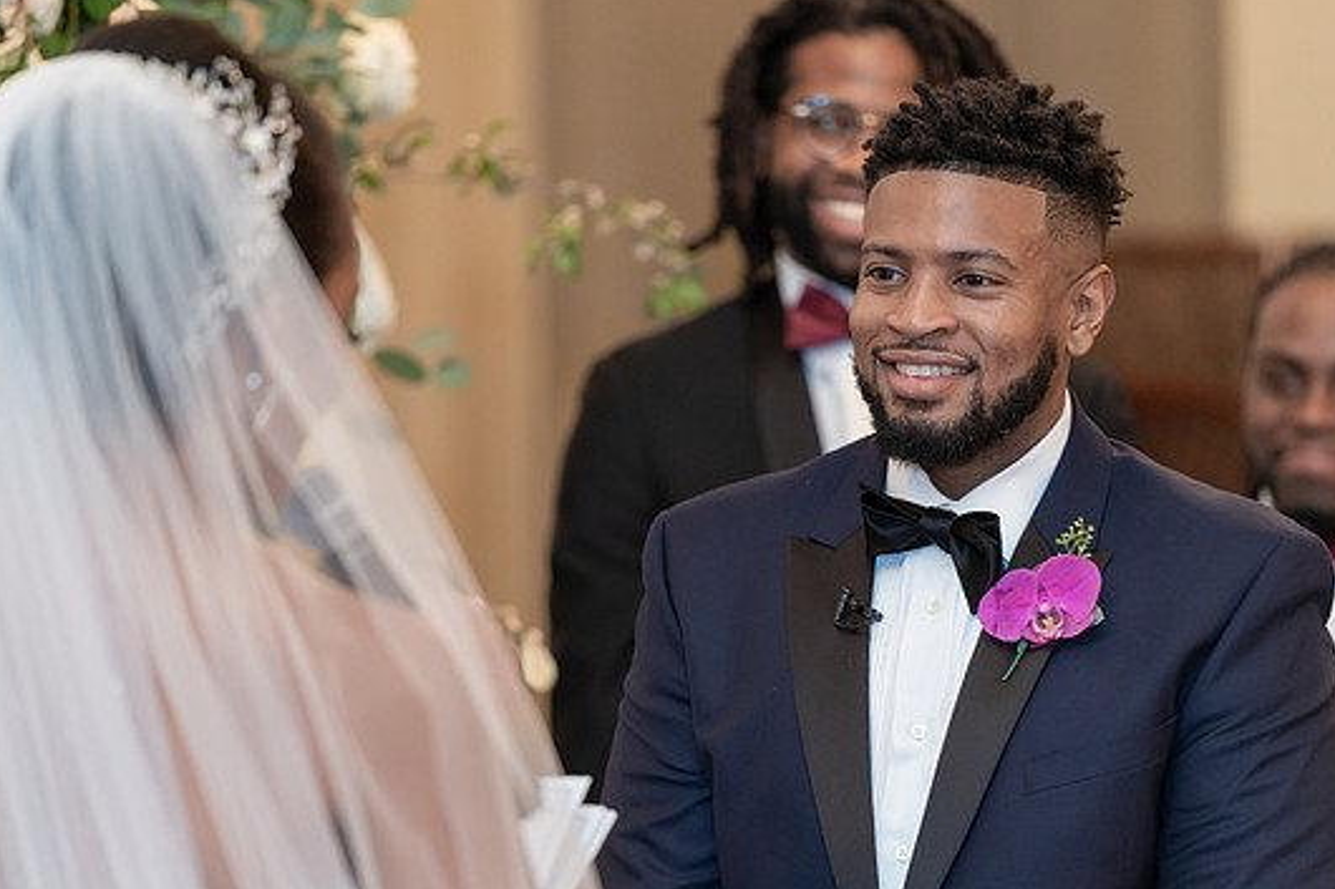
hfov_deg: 8.8
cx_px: 659
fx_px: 8711
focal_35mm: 235
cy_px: 488
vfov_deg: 5.8
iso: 2000
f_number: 2.8
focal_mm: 200
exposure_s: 1/125
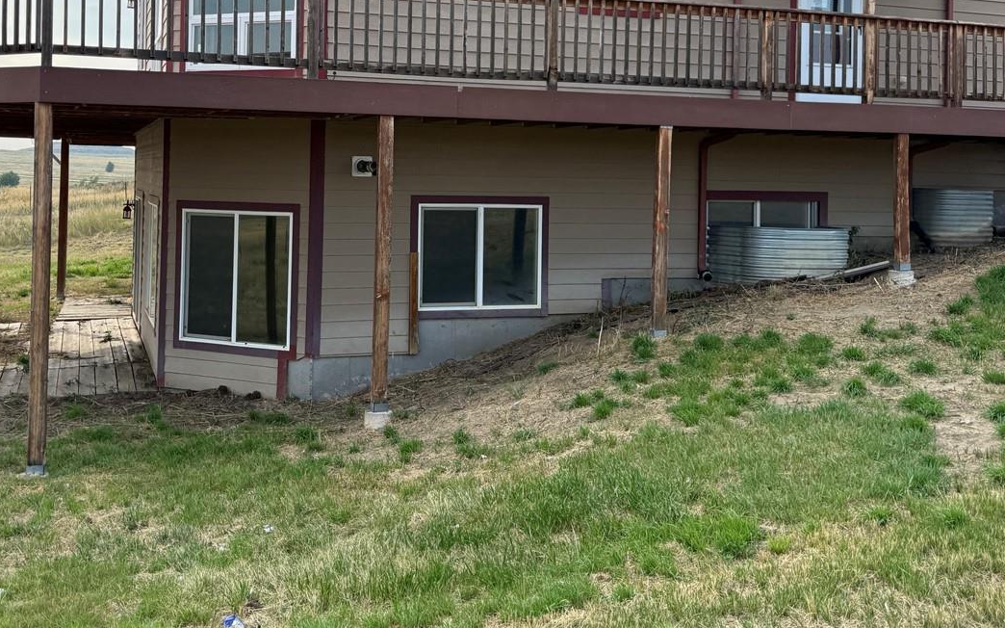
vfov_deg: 32.1
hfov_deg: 50.3
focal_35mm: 39
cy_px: 151
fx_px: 1068
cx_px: 451
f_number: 1.78
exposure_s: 1/1618
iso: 100
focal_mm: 6.76
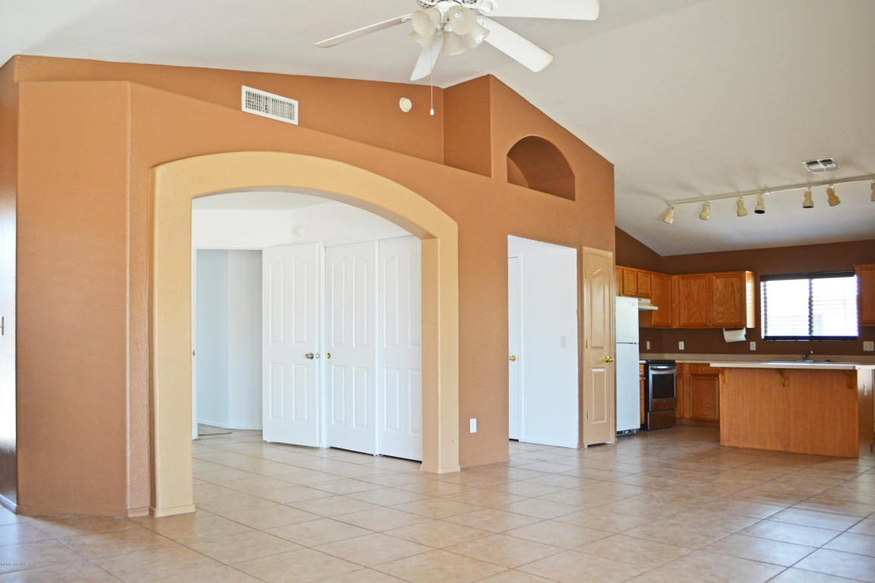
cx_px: 438
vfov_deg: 47.9
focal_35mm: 27
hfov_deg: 67.4
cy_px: 292
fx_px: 656
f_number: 3.5
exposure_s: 1/50
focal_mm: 18
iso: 400
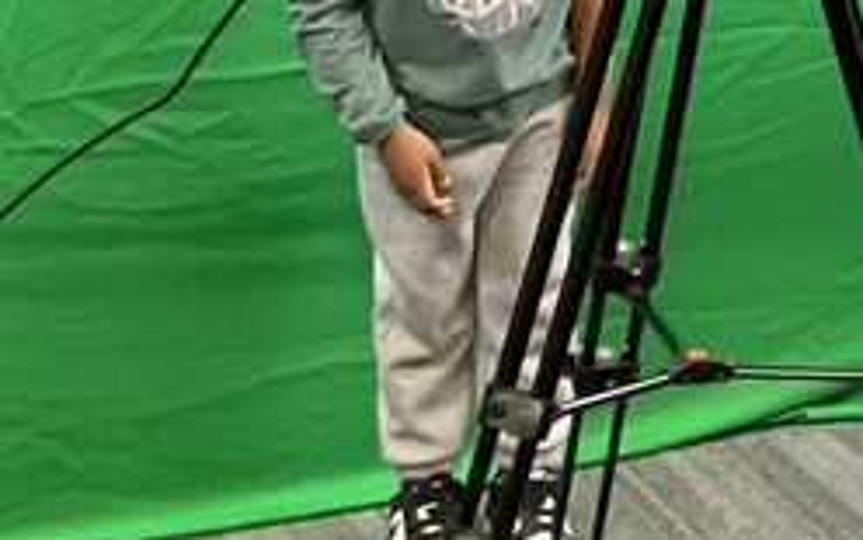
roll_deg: -2.9
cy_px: -223
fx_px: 2987
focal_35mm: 127
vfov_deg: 10.0
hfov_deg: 15.2
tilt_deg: -8.2
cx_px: 1281
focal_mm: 3
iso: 100
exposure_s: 1/60
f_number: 1.8
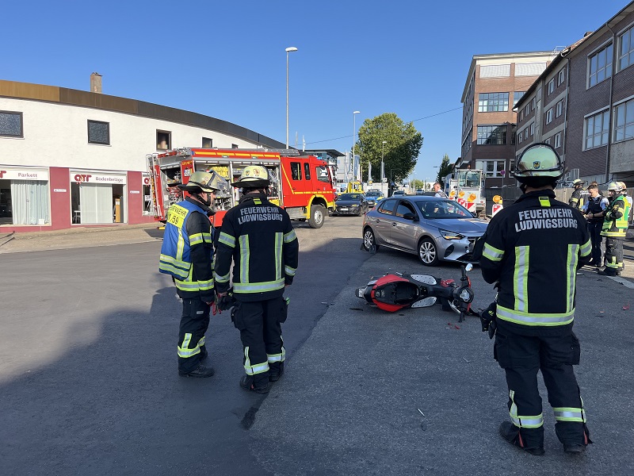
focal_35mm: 26
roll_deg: -0.5
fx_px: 476
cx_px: 317
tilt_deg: -5.1
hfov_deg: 67.3
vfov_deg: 53.1
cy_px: 238
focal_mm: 5.1
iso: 50
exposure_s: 1/2024
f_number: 1.6
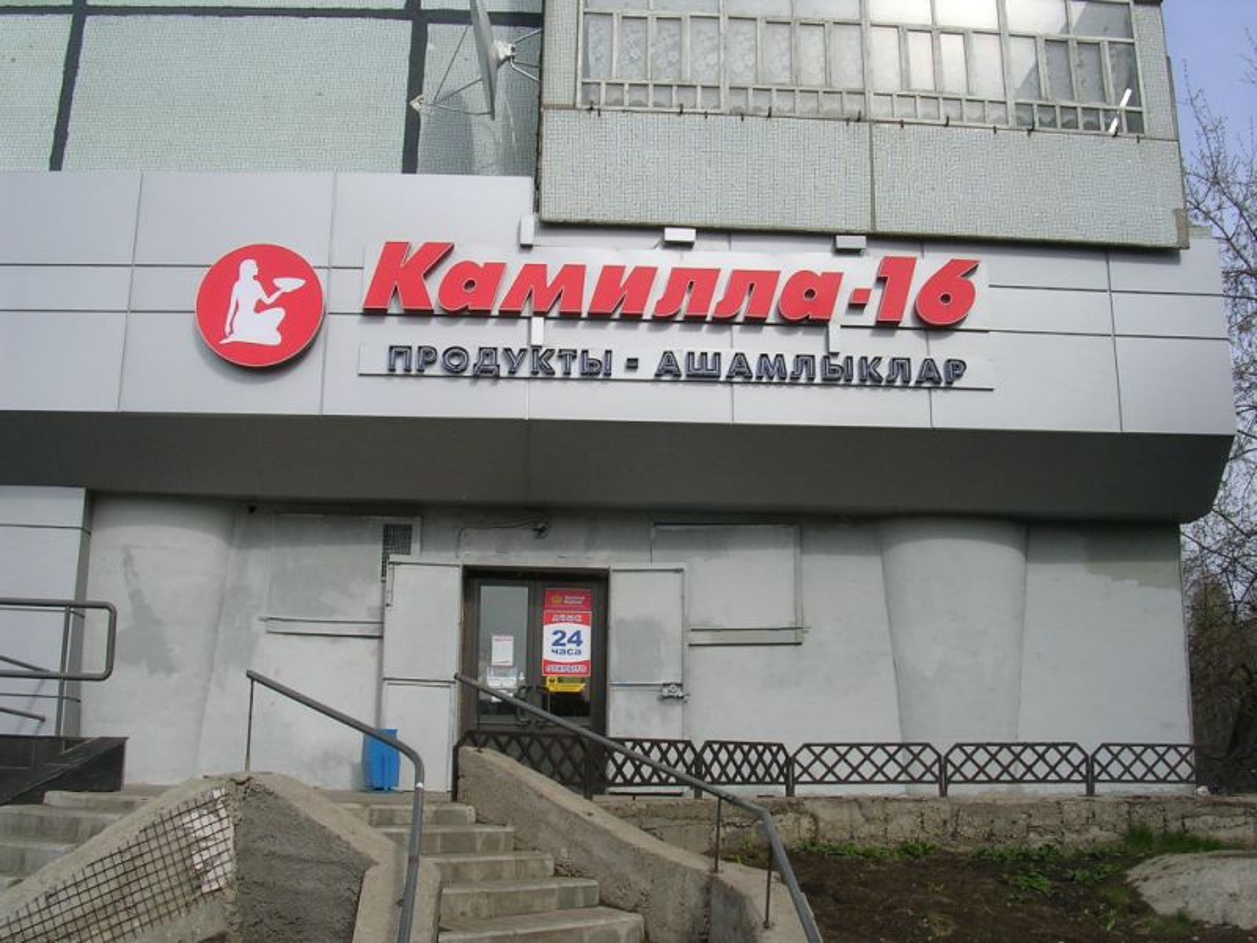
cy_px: 472
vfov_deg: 37.7
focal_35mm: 38
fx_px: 1380
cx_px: 628
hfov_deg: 49.0
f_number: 5.6
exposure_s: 1/338
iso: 50
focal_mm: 5.8
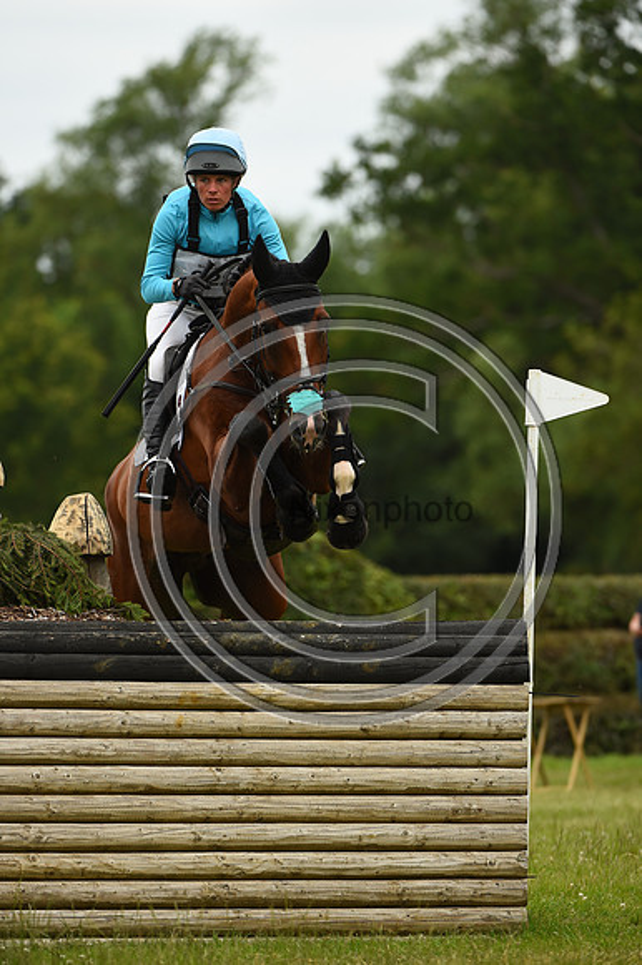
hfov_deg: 4.2
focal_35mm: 330
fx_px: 8837
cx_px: 321
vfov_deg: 6.2
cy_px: 482
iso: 500
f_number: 5.6
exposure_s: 1/1250
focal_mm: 330
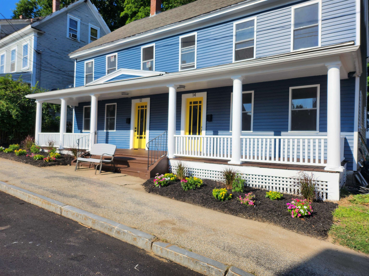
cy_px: 138
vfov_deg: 56.8
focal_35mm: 24
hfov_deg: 71.6
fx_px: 256
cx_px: 184
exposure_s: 1/4926
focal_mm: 5
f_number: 1.8
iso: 50
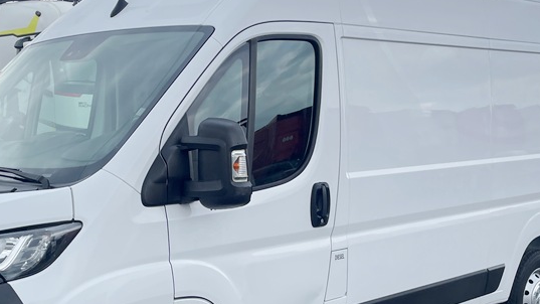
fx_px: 773
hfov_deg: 38.4
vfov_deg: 21.9
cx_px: 232
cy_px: 244
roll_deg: +1.2
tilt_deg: -8.0
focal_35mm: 54
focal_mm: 4.2
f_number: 1.6
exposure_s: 1/807
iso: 32
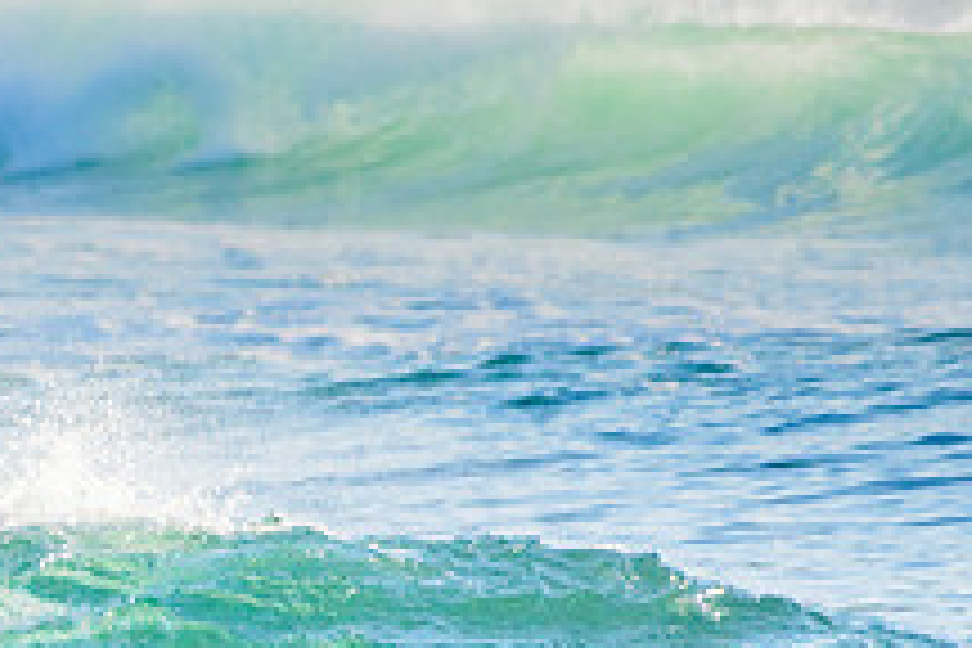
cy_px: 704
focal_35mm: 1646
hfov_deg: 1.3
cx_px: -589
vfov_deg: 0.8
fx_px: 44439
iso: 400
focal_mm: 500
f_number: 5.6
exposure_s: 1/2000
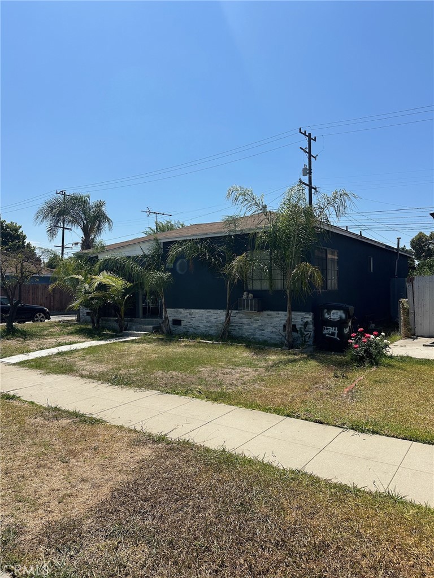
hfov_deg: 56.8
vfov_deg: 71.6
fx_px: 401
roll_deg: -0.6
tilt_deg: +1.9
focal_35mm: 24
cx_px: 217
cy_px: 289
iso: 80
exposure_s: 1/6623
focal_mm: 6.86
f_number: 1.78
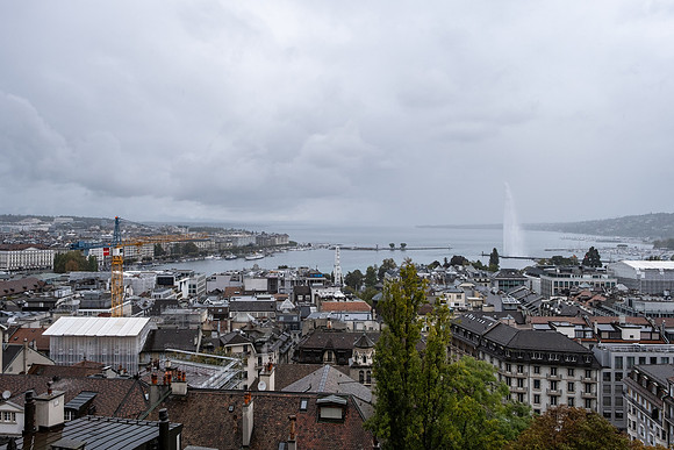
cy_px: 209
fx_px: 482
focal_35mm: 26
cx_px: 318
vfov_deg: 50.0
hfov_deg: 69.8
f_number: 5.6
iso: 160
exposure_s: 1/600
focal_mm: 16
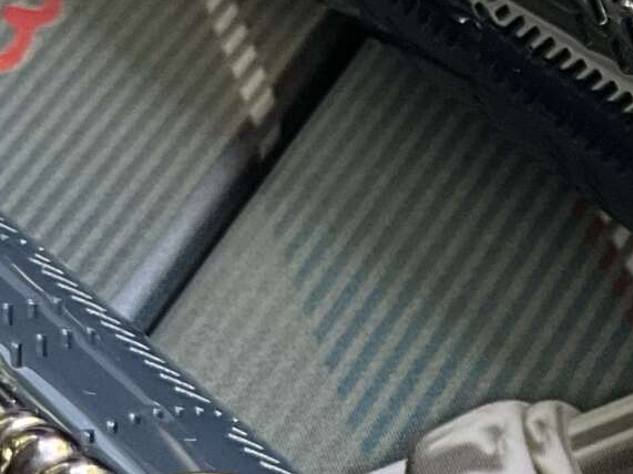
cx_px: 1162
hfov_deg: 13.5
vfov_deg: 11.3
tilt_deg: -53.5
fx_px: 2377
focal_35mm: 130
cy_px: 441
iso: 64
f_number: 1.8
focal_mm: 3
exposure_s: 1/85
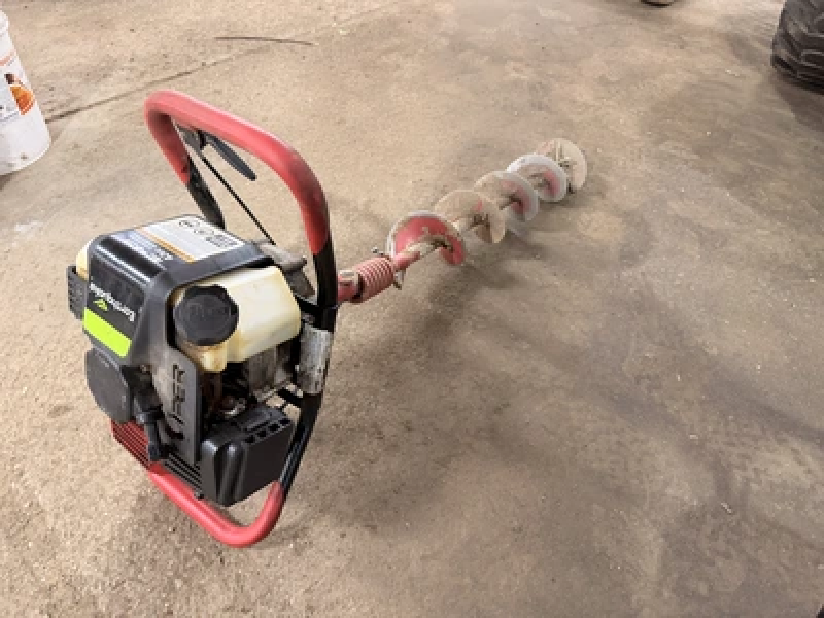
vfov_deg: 56.8
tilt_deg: -44.2
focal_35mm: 24
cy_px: 309
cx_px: 412
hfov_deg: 71.6
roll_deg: +2.0
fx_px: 571
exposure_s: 1/60
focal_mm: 6.76
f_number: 1.78
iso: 320
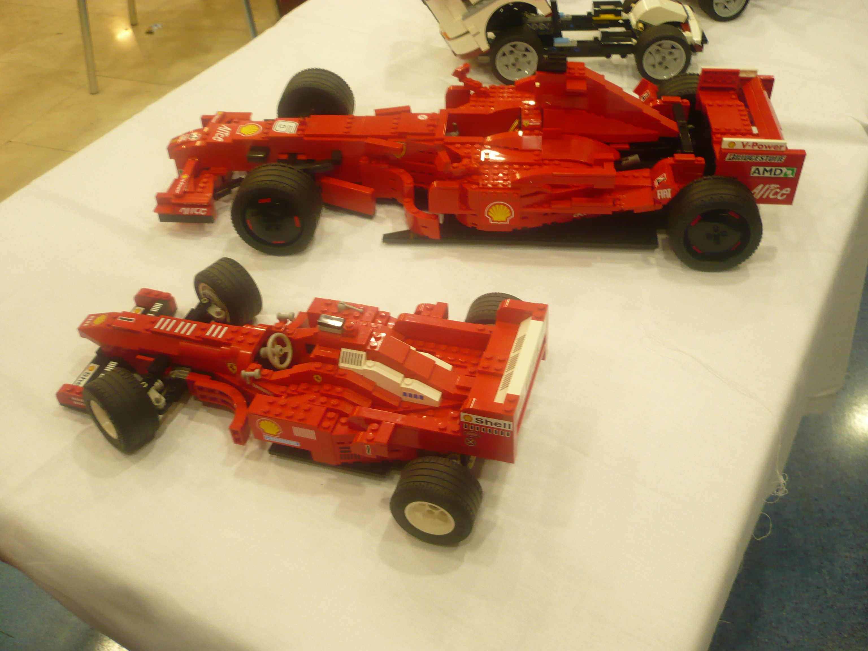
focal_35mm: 35
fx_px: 878
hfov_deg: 52.6
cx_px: 434
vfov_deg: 40.7
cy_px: 326
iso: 200
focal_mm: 5.8
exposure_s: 1/13
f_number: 2.8
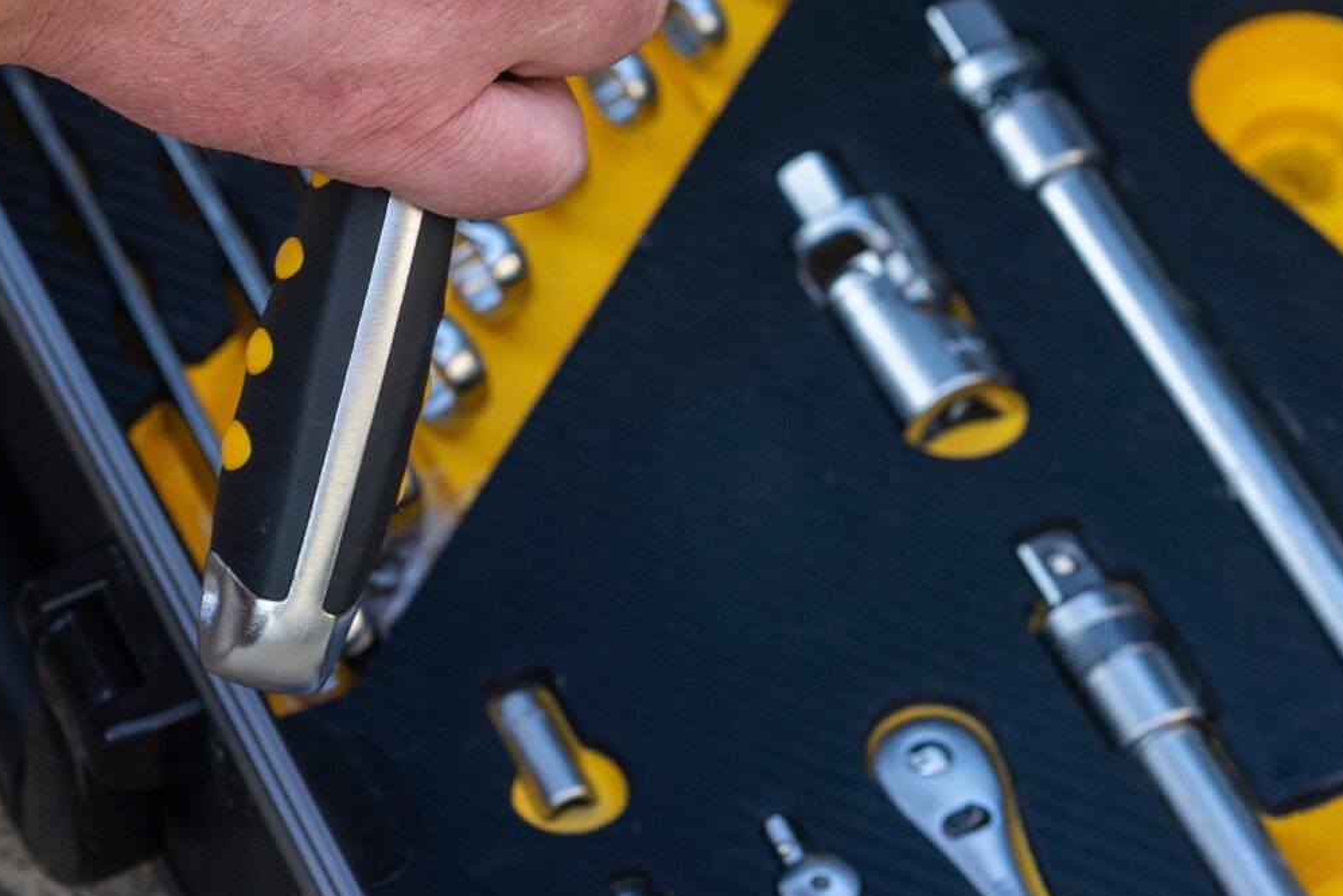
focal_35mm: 218
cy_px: -231
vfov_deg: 6.3
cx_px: 674
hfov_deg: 9.4
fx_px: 8134
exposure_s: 1/125
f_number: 5.6
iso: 400
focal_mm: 85
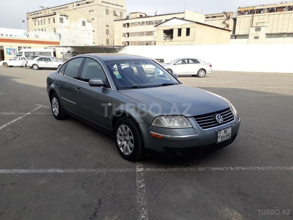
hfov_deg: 65.3
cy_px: 110
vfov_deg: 51.4
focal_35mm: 27
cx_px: 146
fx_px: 229
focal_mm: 3.6
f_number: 1.9
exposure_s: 1/687
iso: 40
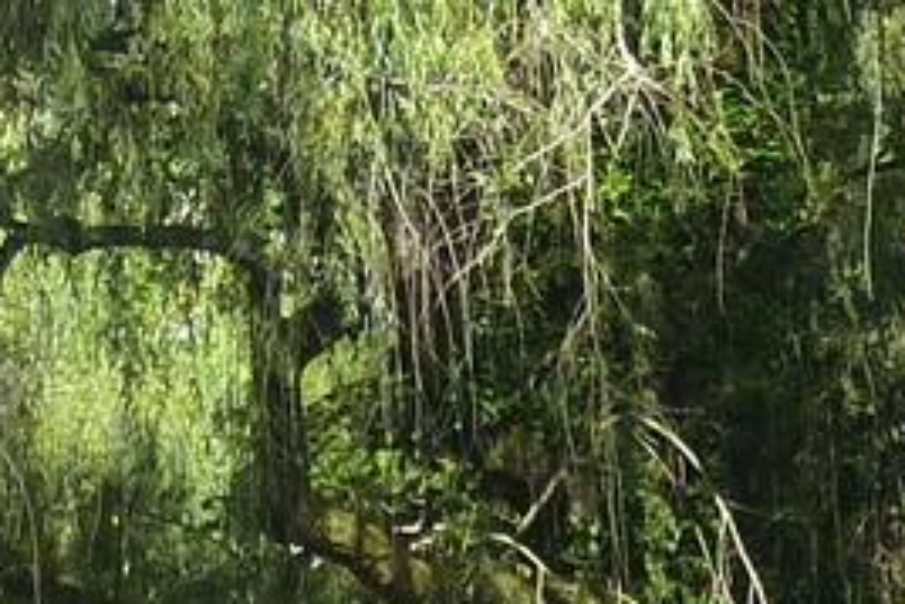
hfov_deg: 8.3
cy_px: 27
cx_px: 469
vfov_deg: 5.5
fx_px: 6238
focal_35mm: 248
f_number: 4
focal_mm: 6.5
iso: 125
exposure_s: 1/250
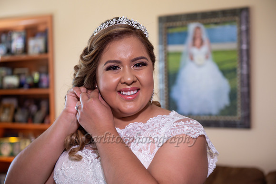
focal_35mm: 70
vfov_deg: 19.4
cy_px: 92
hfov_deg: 28.9
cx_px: 138
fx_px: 536
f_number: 3.2
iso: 400
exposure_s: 1/60
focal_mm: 70
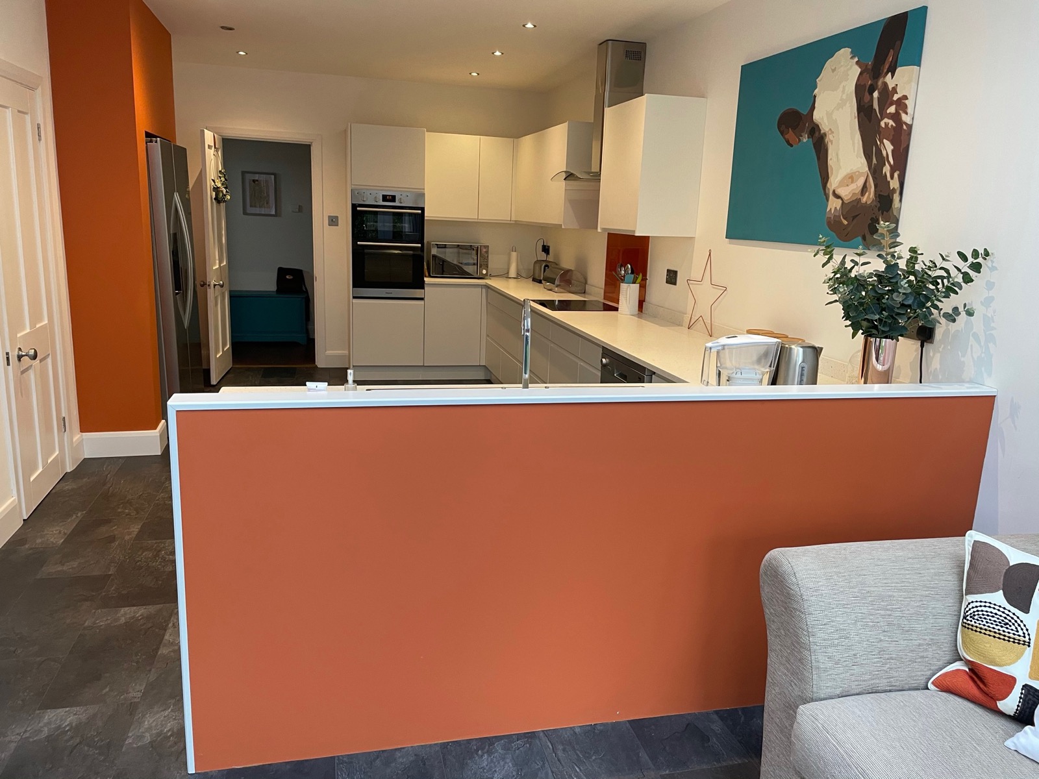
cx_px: 520
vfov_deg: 53.1
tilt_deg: -12.2
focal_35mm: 26
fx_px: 780
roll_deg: -2.0
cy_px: 390
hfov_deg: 67.3
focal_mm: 4.2
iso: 100
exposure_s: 1/50
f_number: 1.6
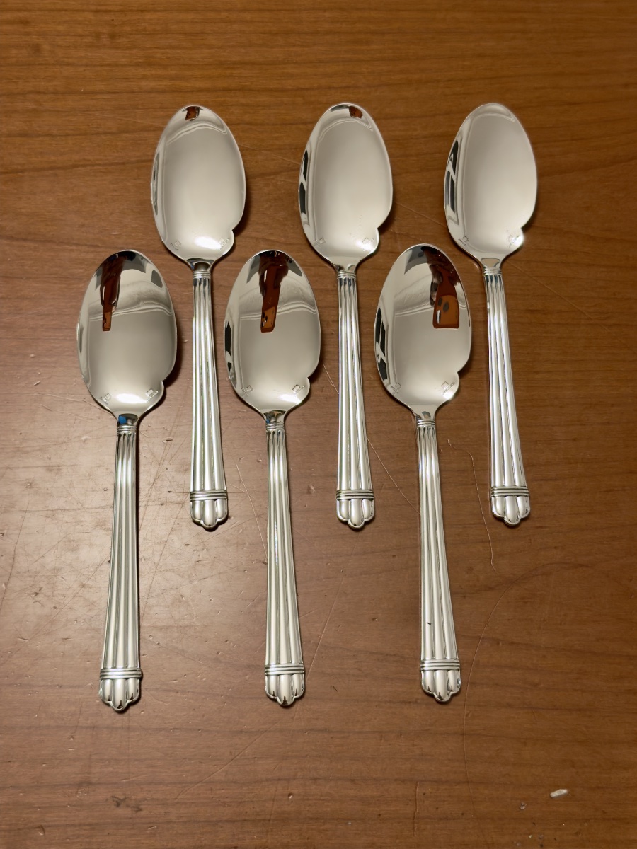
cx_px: 318
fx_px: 1178
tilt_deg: -70.0
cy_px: 424
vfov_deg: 39.7
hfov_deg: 30.3
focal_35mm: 48
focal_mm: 6.76
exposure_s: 1/50
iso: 200
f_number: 1.78
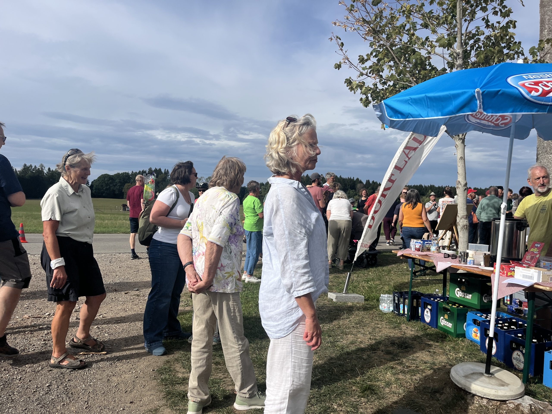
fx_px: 415
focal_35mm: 26
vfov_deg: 53.1
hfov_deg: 67.3
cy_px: 207
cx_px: 276
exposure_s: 1/5076
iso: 50
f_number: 1.6
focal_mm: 5.1
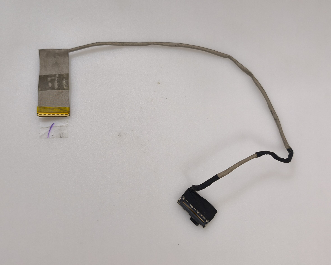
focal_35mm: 37
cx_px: 166
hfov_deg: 49.1
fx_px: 362
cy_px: 134
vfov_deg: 40.1
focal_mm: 6.57
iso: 400
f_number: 1.6
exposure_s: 1/50
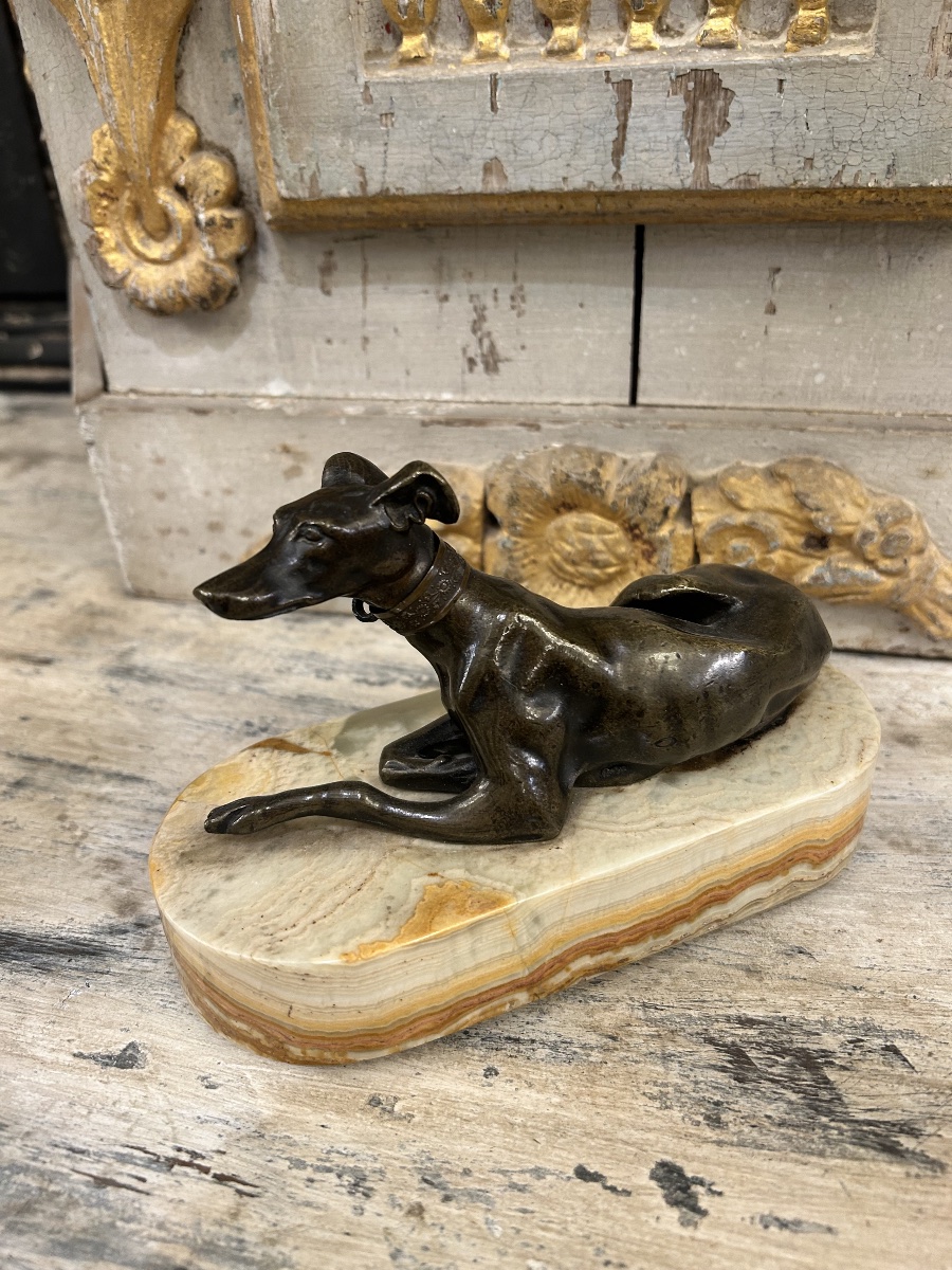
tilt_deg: -32.9
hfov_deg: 53.1
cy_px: 635
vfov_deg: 67.3
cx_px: 476
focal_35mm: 26
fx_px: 953
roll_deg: +2.1
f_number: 1.5
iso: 125
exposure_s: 1/50
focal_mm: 5.7
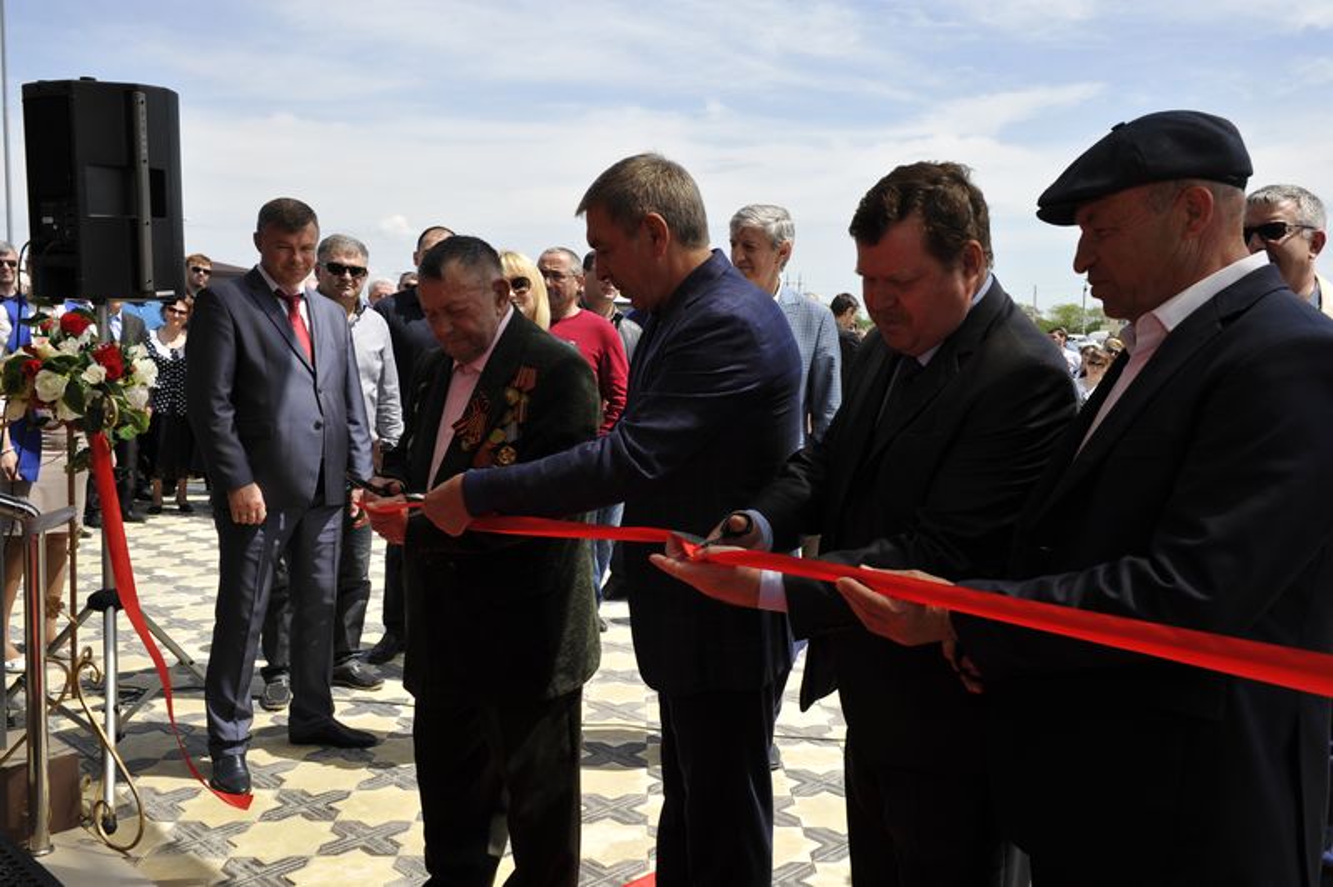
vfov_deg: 41.0
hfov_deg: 58.8
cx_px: 666
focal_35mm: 32
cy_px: 444
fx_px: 1184
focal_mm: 32
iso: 200
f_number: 10
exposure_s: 1/250
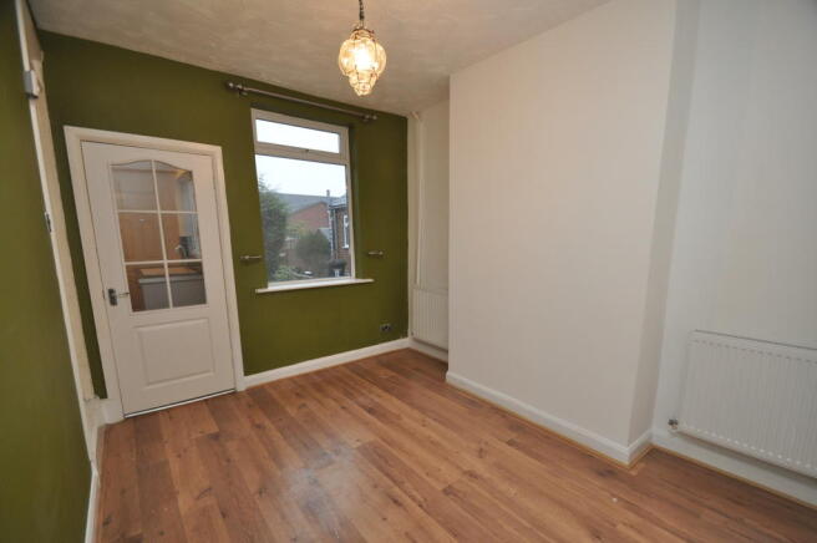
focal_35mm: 15
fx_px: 340
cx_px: 408
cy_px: 272
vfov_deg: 77.2
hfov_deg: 100.4
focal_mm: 10
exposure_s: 1/60
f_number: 4
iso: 800
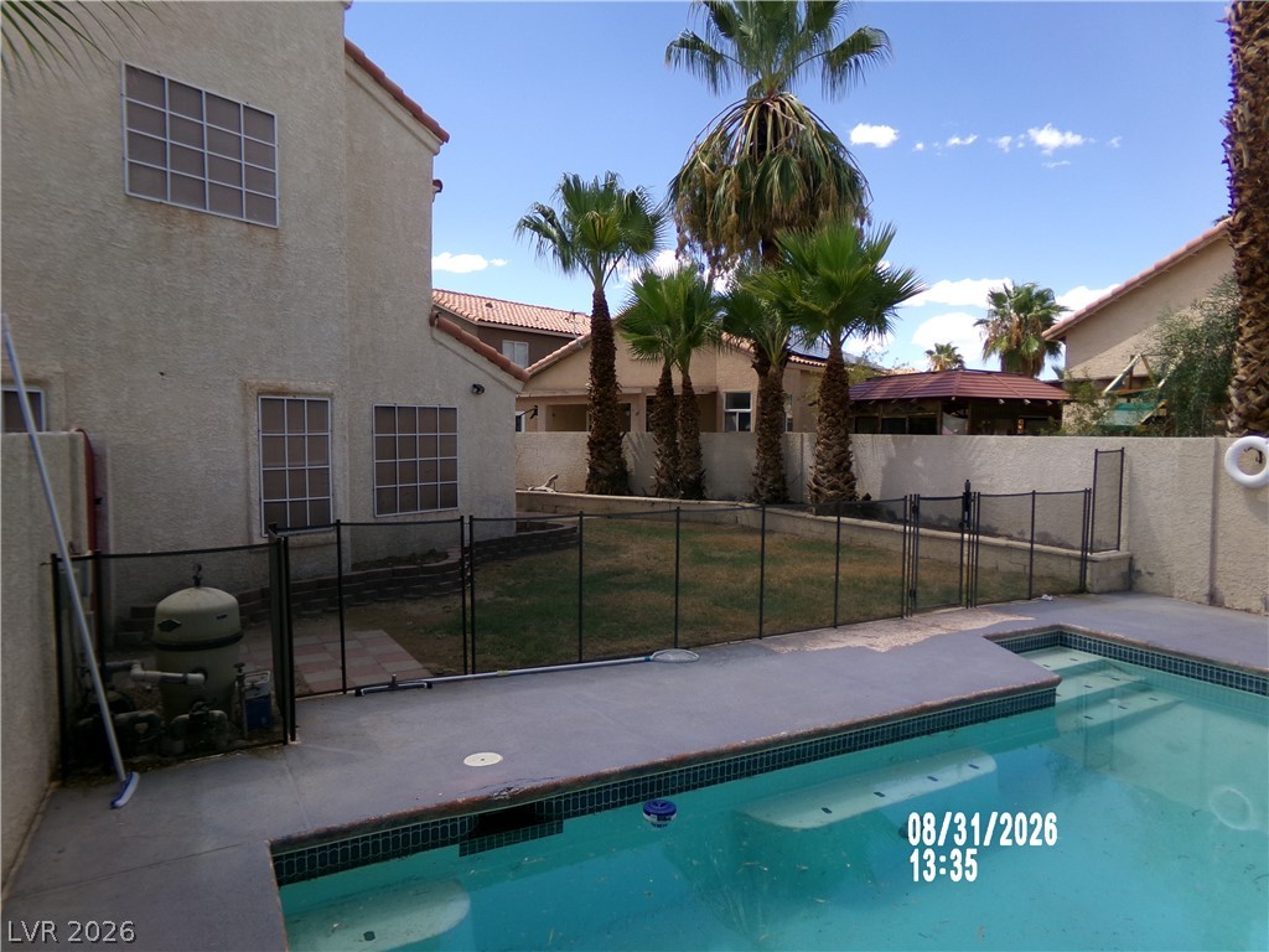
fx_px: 880
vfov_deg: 56.8
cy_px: 476
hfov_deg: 71.6
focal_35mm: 24
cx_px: 634
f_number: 3.7
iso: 100
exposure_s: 1/550
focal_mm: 4.3
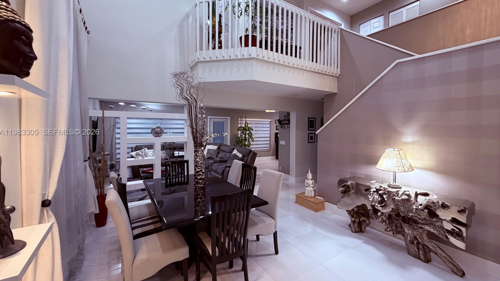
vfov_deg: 67.0
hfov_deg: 99.3
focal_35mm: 16
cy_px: 133
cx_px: 260
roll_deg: +0.6
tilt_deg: +0.4
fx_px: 212
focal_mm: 2.22
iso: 320
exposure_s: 1/60
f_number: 2.2
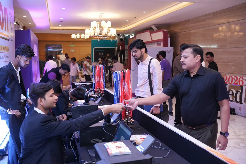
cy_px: 82
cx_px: 123
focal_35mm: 35
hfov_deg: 54.4
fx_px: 239
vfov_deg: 37.8
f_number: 3.5
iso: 1250
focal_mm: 35
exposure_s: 1/125
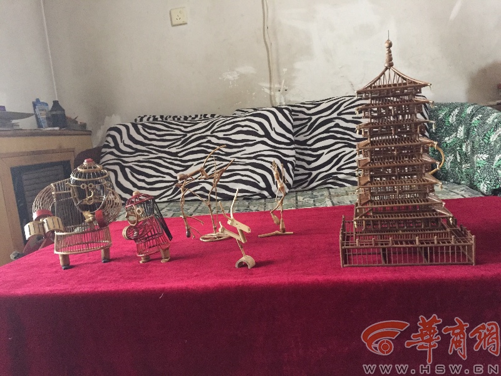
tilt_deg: -7.1
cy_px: 188
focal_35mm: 29
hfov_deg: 61.7
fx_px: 420
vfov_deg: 48.2
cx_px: 250
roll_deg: +4.3
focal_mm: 4.15
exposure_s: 1/17
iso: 400
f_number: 2.2
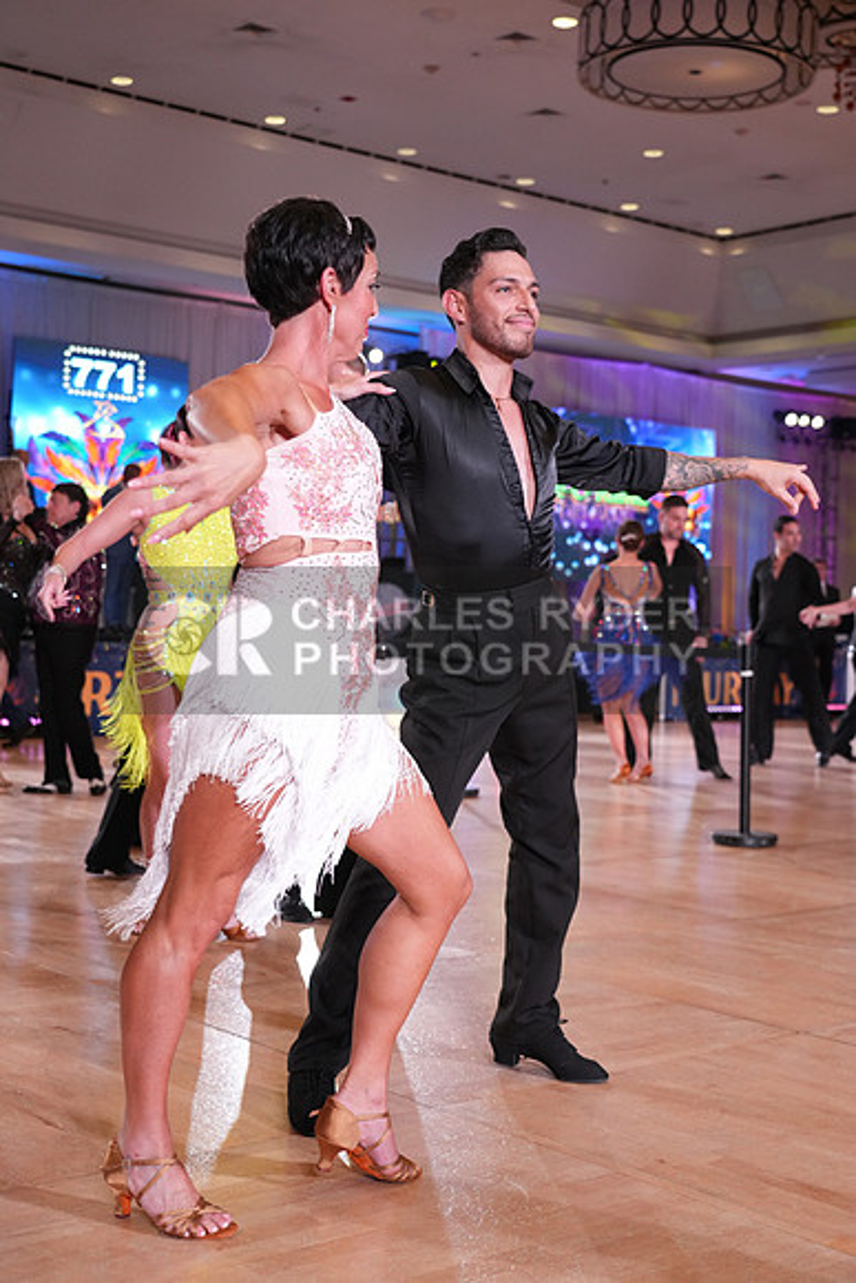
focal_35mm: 45
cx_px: 428
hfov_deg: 29.9
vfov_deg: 43.6
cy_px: 642
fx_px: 1604
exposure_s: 1/500
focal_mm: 45
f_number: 4
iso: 2500
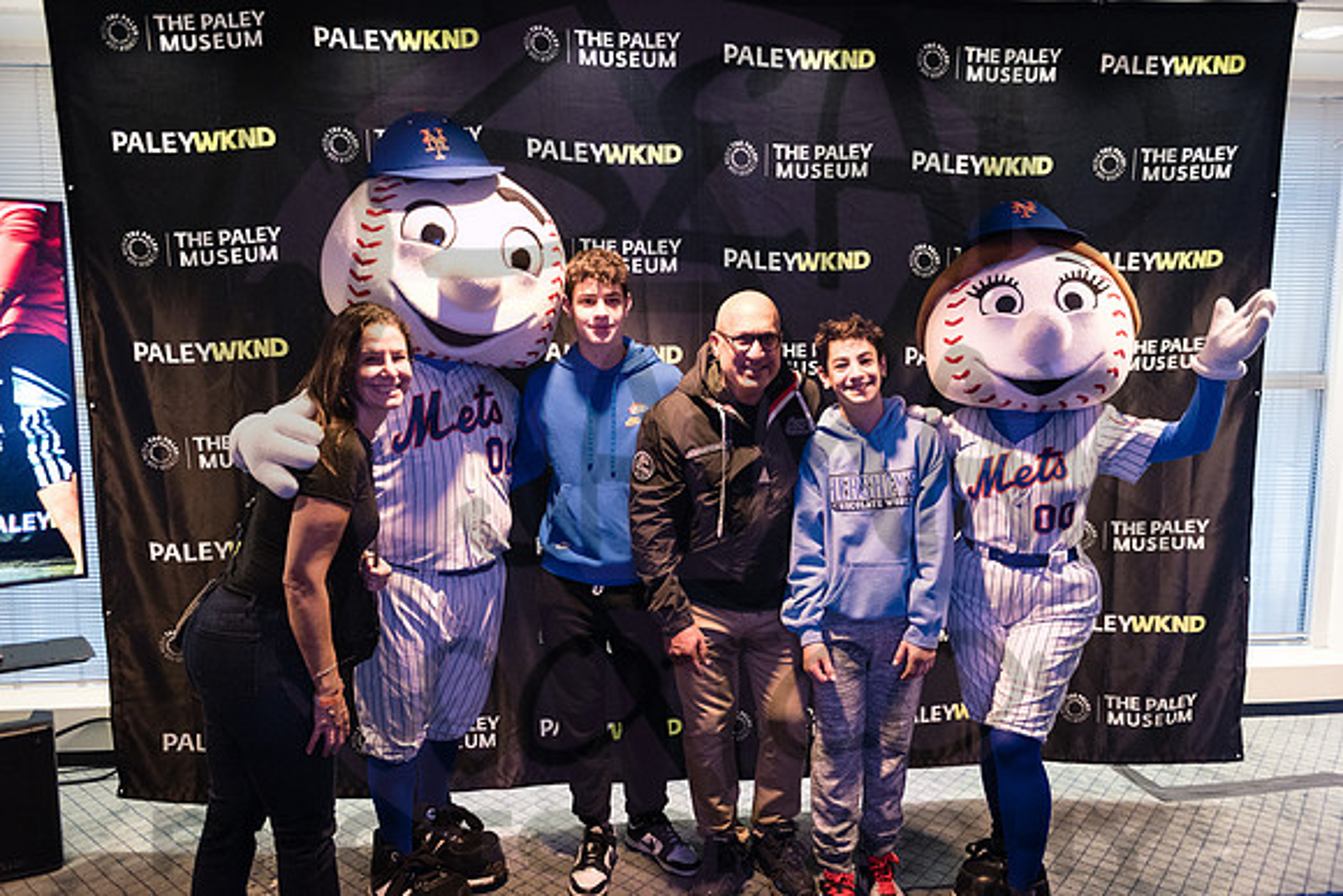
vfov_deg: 48.0
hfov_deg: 67.4
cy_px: 448
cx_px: 672
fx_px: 1007
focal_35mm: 27
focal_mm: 27
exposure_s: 1/125
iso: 4000
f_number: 3.2
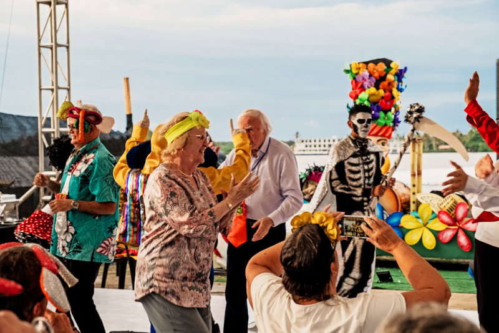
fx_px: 887
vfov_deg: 21.2
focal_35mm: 64
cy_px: 166
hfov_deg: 31.4
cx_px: 250
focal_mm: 42.7
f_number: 4
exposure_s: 1/80
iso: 1600
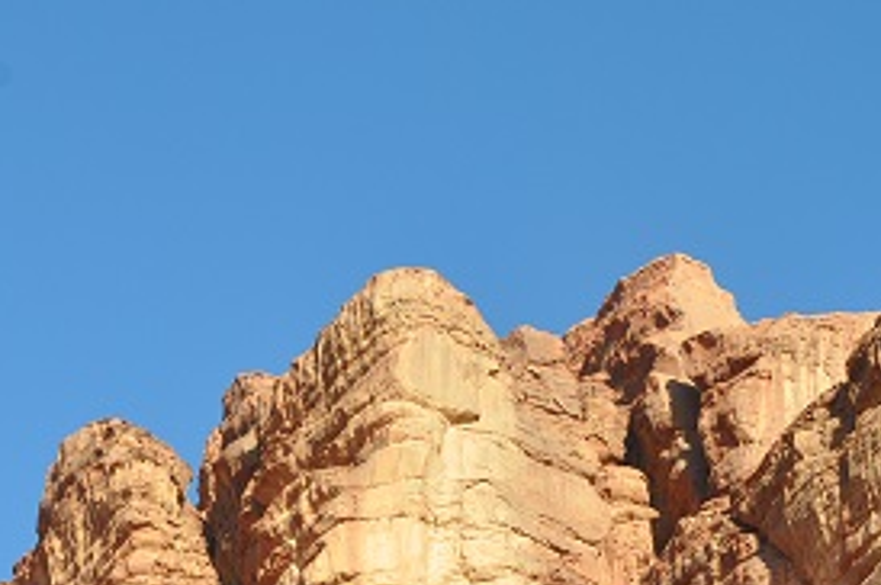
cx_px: 415
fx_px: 3226
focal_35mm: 132
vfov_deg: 10.3
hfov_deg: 15.5
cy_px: 447
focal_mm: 40
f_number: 13
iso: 200
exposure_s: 1/160
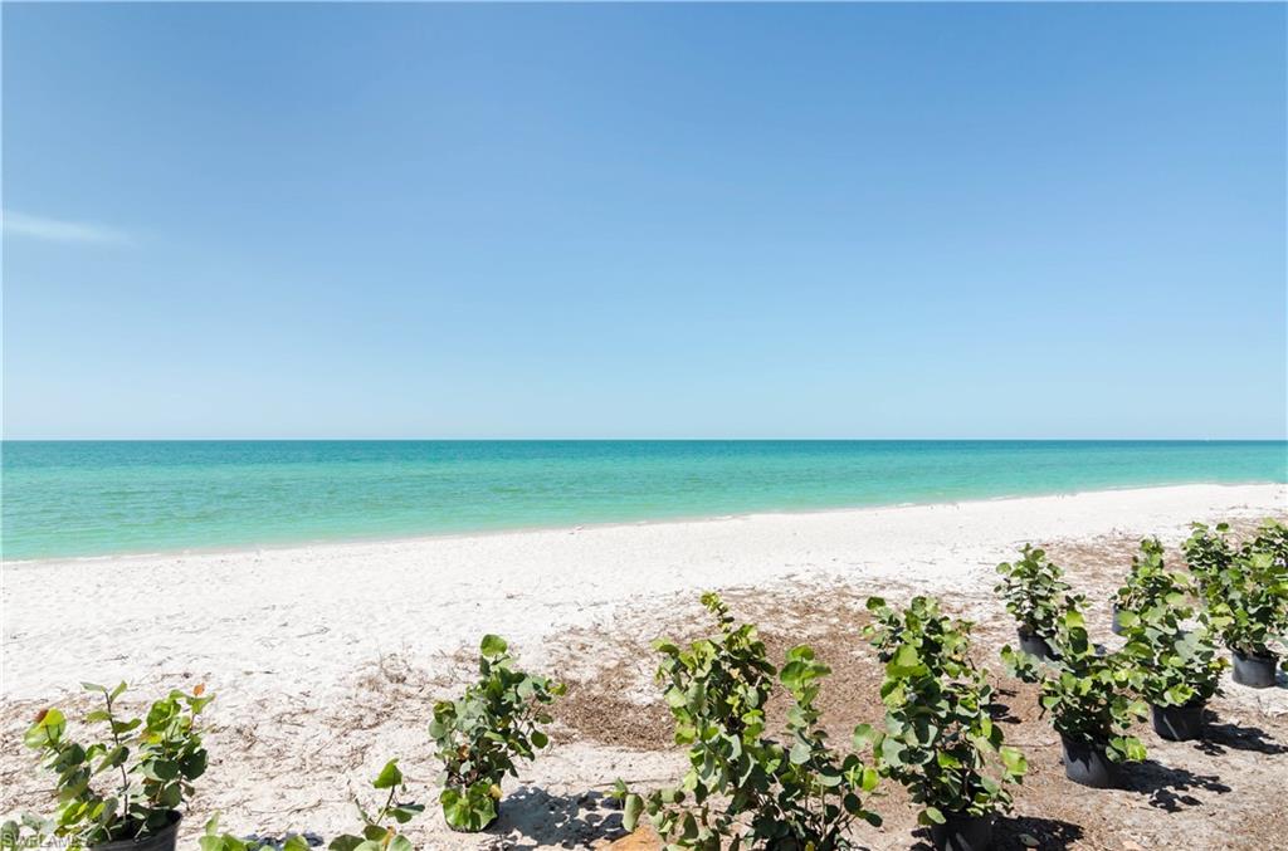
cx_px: 644
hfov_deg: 85.6
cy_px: 426
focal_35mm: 20
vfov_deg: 62.9
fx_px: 696
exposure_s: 1/400
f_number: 9
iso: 200
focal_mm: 13
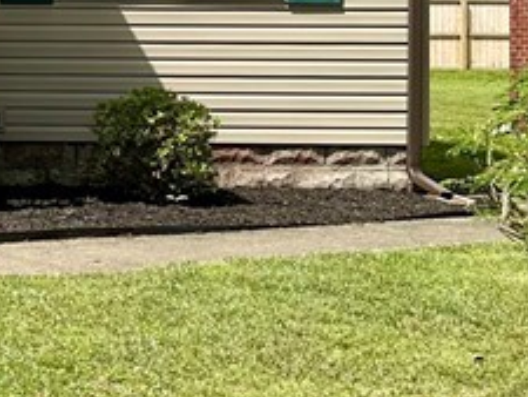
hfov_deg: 15.8
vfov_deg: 13.4
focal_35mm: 109
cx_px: -368
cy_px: 16
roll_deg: -0.6
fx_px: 1663
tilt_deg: +0.8
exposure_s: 1/4545
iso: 80
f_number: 1.78
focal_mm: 6.86
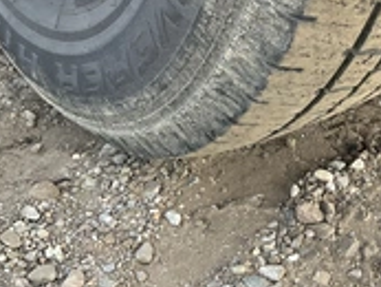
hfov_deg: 28.2
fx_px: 738
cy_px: -7
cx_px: 322
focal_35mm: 67
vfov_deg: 21.1
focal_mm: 3
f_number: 1.8
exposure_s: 1/172
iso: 32
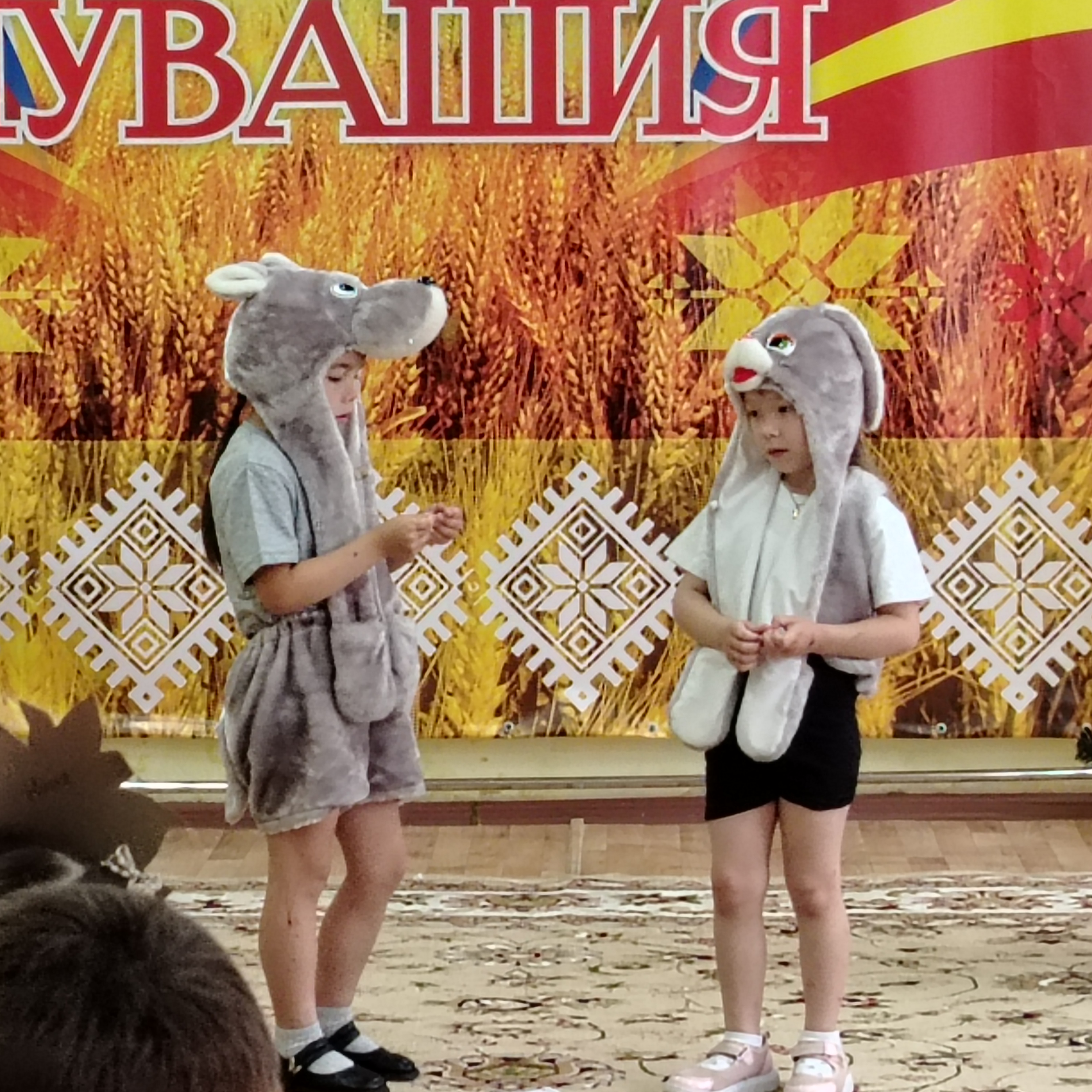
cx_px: 587
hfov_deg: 12.8
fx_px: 4854
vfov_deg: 12.8
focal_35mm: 136
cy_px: 545
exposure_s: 1/50
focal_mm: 5.25
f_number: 1.75
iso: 619
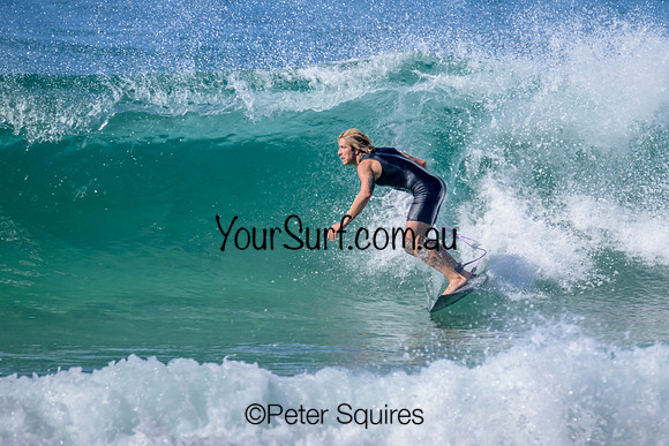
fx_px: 20261
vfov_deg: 1.3
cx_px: 456
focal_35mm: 1090
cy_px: 202
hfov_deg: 1.9
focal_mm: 800
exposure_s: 1/2000
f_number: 11
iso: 800
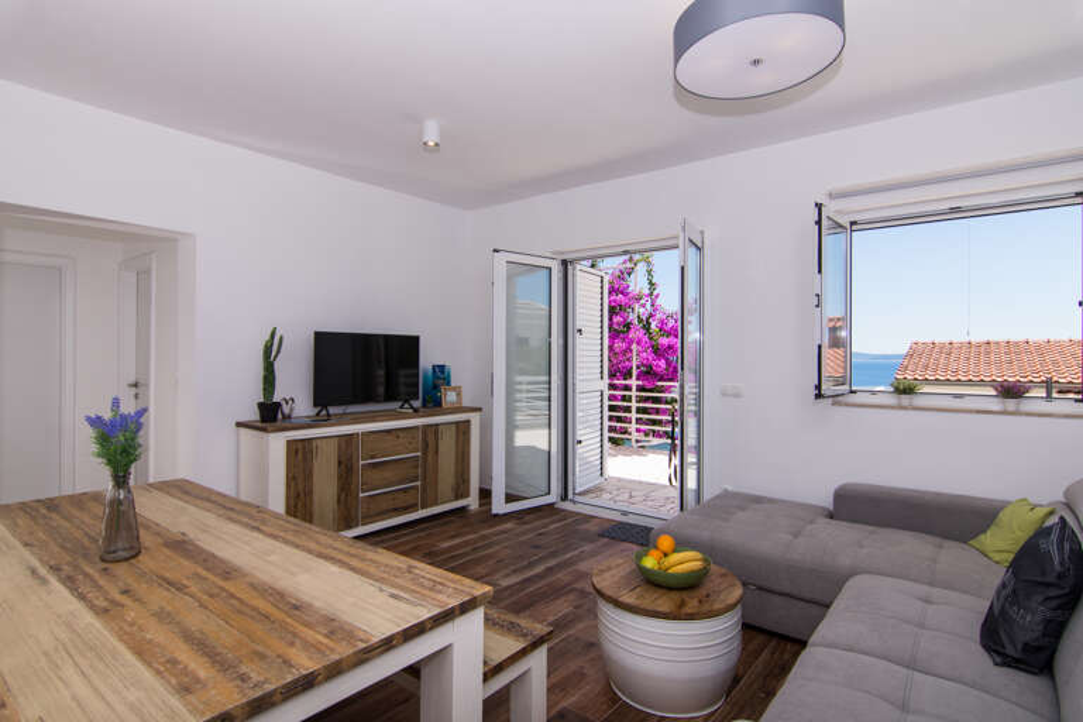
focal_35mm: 18
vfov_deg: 67.4
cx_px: 542
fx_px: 541
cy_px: 361
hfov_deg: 90.0
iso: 100
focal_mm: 12
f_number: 5.6
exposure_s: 1/250
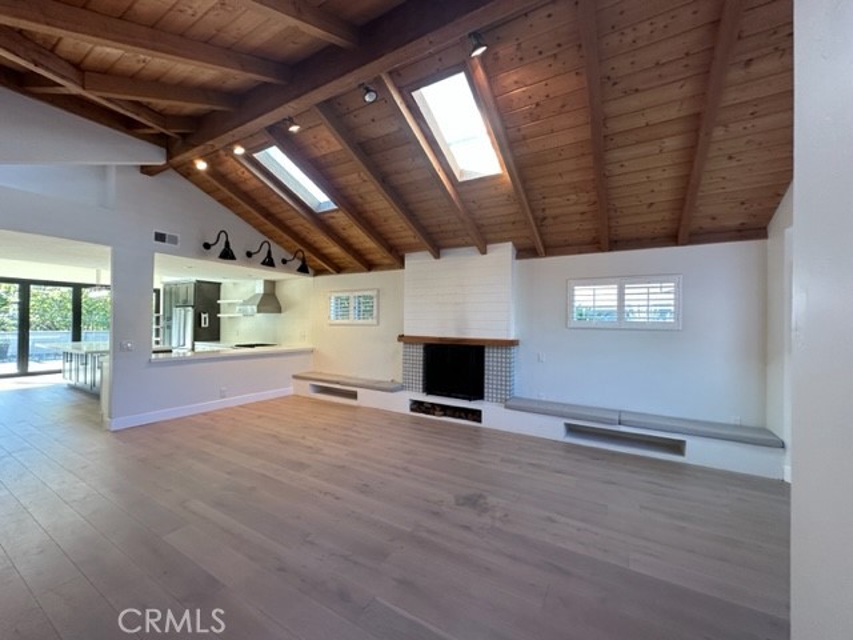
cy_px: 320
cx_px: 426
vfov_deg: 85.7
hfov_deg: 102.1
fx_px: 345
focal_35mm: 14
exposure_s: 1/120
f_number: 2.2
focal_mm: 2.22
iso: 200
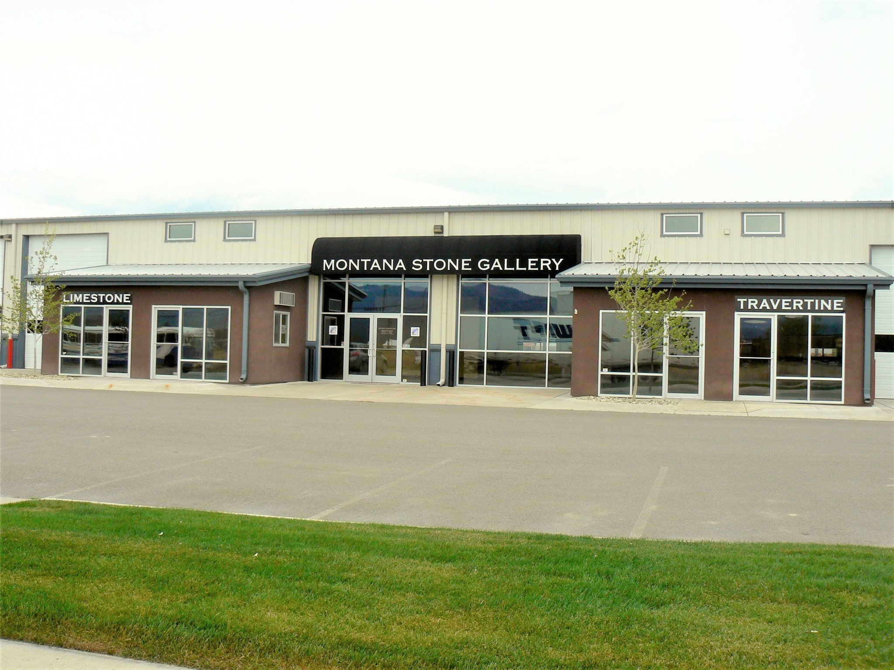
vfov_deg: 39.7
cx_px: 447
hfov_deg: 51.4
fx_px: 930
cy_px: 335
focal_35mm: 36
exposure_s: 1/320
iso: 80
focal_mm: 6
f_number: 5.6
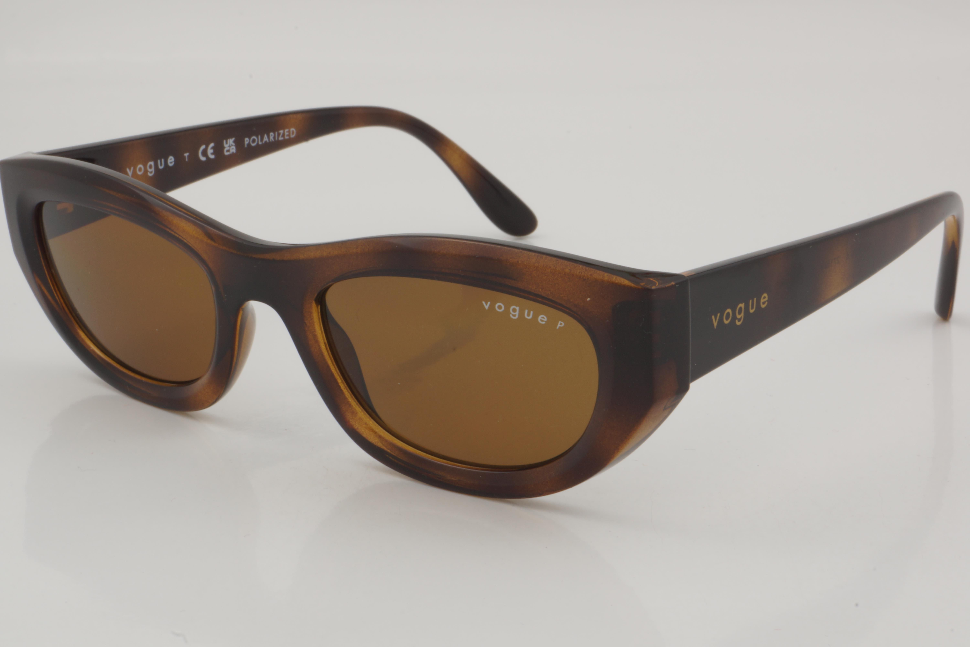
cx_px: 485
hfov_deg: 27.0
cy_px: 324
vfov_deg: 18.2
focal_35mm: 75
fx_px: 2021
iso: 100
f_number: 32
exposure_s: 1/3
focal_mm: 50
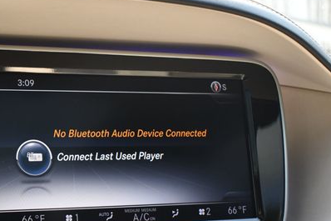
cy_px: 152
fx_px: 680
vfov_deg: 18.3
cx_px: 72
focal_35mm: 74
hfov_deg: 26.9
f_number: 4.2
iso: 450
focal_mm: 31
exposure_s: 1/250
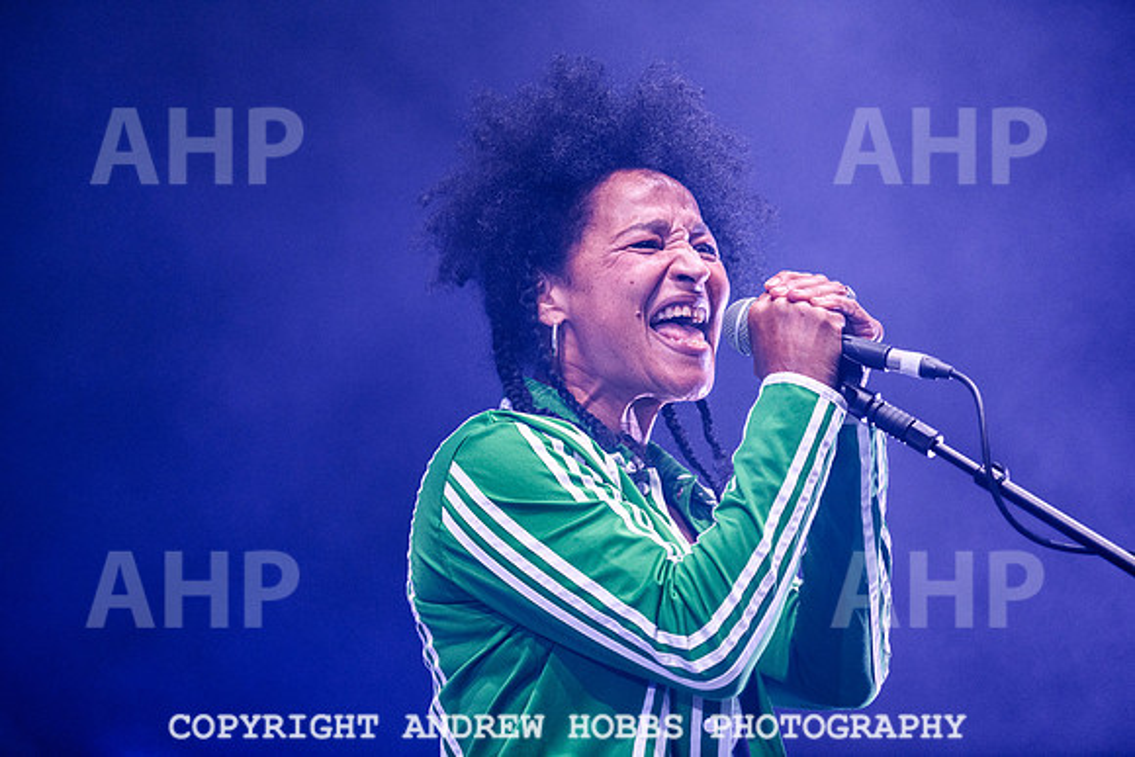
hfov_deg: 10.3
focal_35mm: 200
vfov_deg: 6.9
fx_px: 6307
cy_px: 378
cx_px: 568
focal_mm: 200
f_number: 2.8
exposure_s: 1/400
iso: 2500
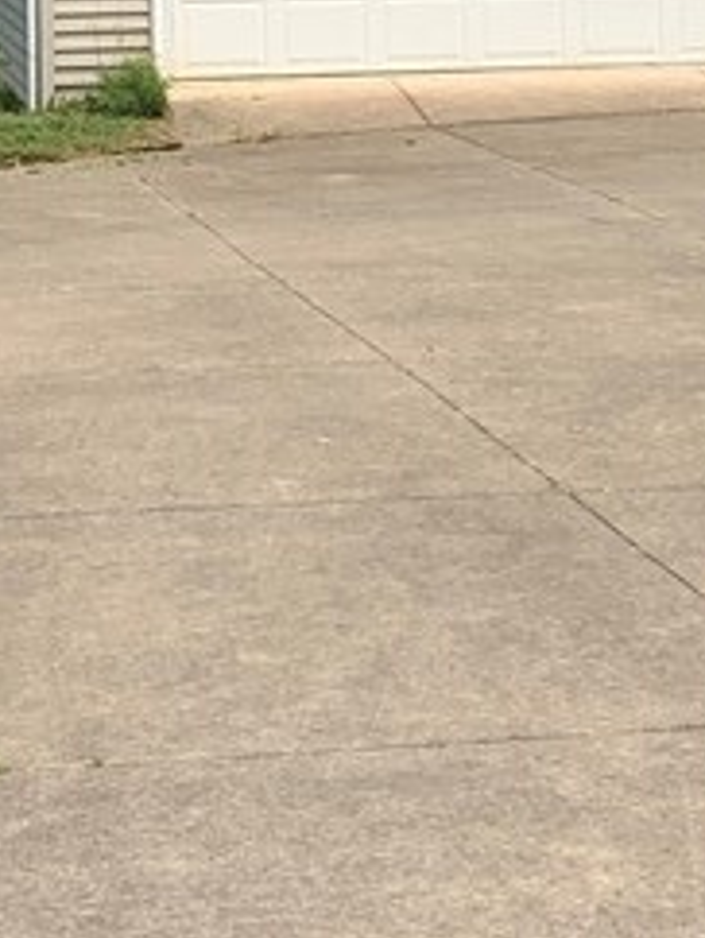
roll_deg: +0.0
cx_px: 143
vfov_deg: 16.9
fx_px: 2982
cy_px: -256
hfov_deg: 13.4
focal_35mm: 110
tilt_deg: -0.7
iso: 25
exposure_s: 1/2481
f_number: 1.8
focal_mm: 4.25
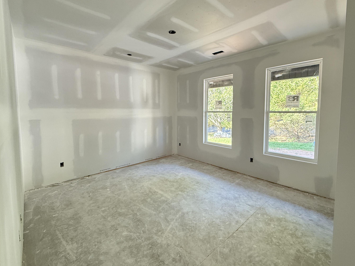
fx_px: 164
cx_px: 184
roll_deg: +0.3
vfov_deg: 77.9
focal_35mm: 16
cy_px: 121
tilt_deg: -3.0
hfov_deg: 94.4
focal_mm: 2.22
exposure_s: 1/86
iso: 320
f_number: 2.2
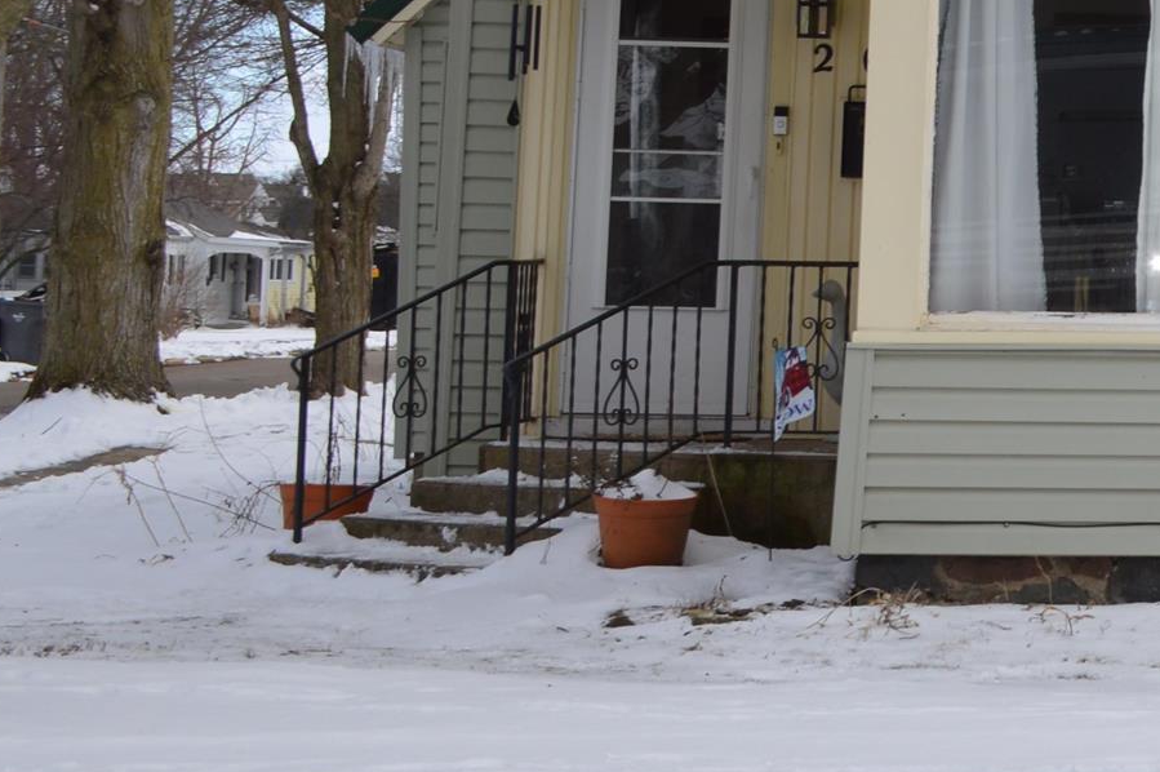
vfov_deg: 10.9
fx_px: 3960
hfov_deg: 15.0
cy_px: -252
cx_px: 1901
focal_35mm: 123
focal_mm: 24
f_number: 9
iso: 100
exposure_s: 1/200
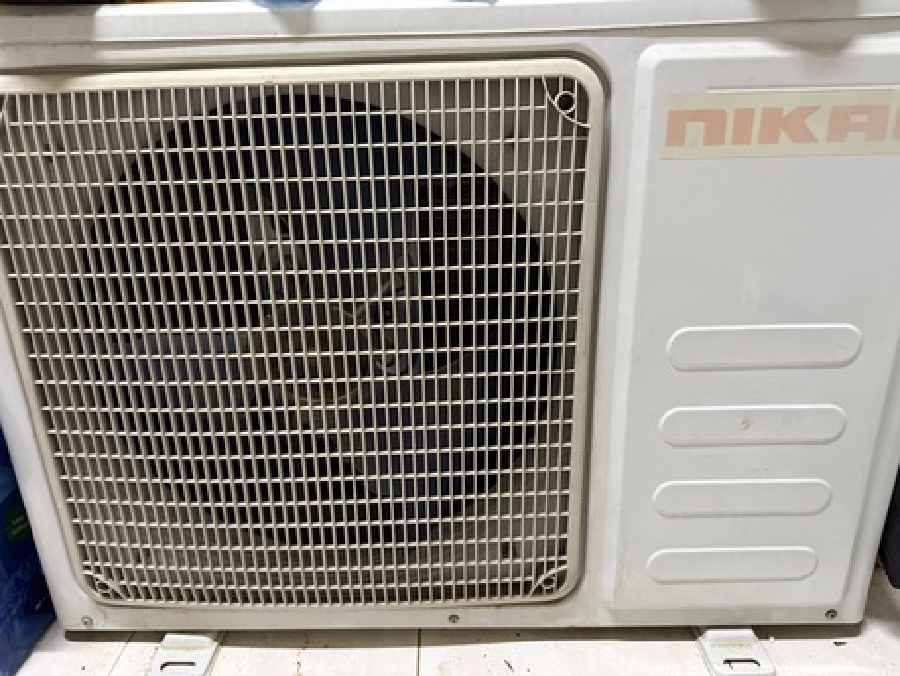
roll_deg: +1.1
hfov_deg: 71.6
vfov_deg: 56.8
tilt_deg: -18.9
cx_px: 450
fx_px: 624
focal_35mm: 24
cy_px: 338
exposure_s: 1/40
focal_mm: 6.76
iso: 1000
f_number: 1.78
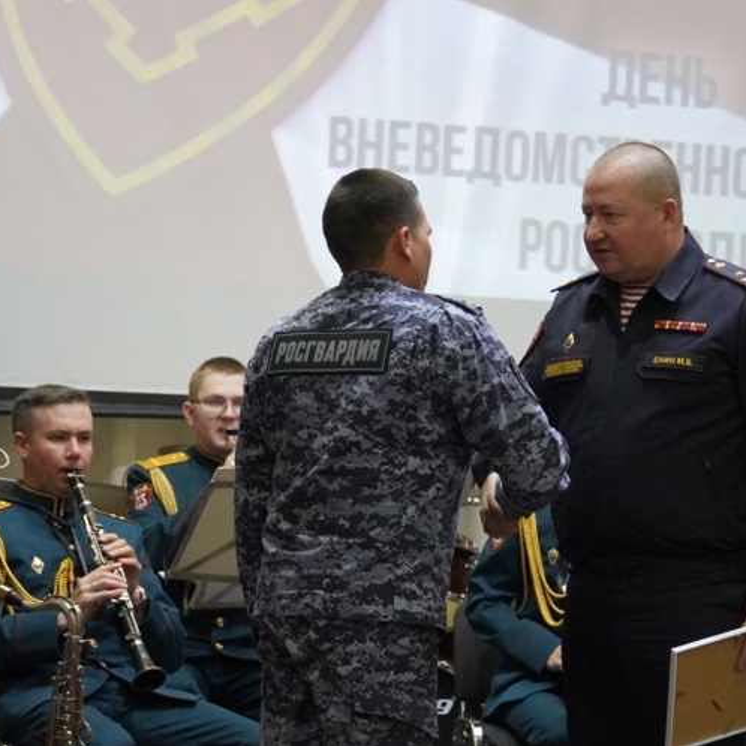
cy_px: 373
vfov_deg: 13.6
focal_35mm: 129
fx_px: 3136
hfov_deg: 13.5
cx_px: 545
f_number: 5.6
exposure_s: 1/100
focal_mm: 67
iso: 6400
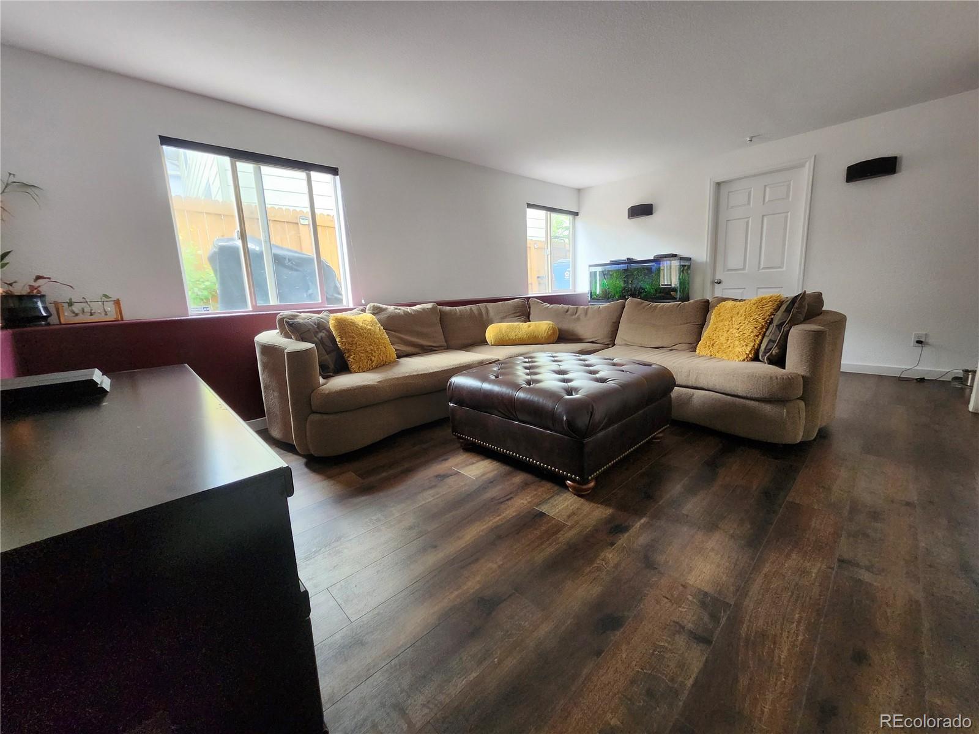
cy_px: 367
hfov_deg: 106.2
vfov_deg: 89.9
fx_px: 368
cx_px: 490
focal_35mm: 13
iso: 250
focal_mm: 1.74
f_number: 2.2
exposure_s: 1/60
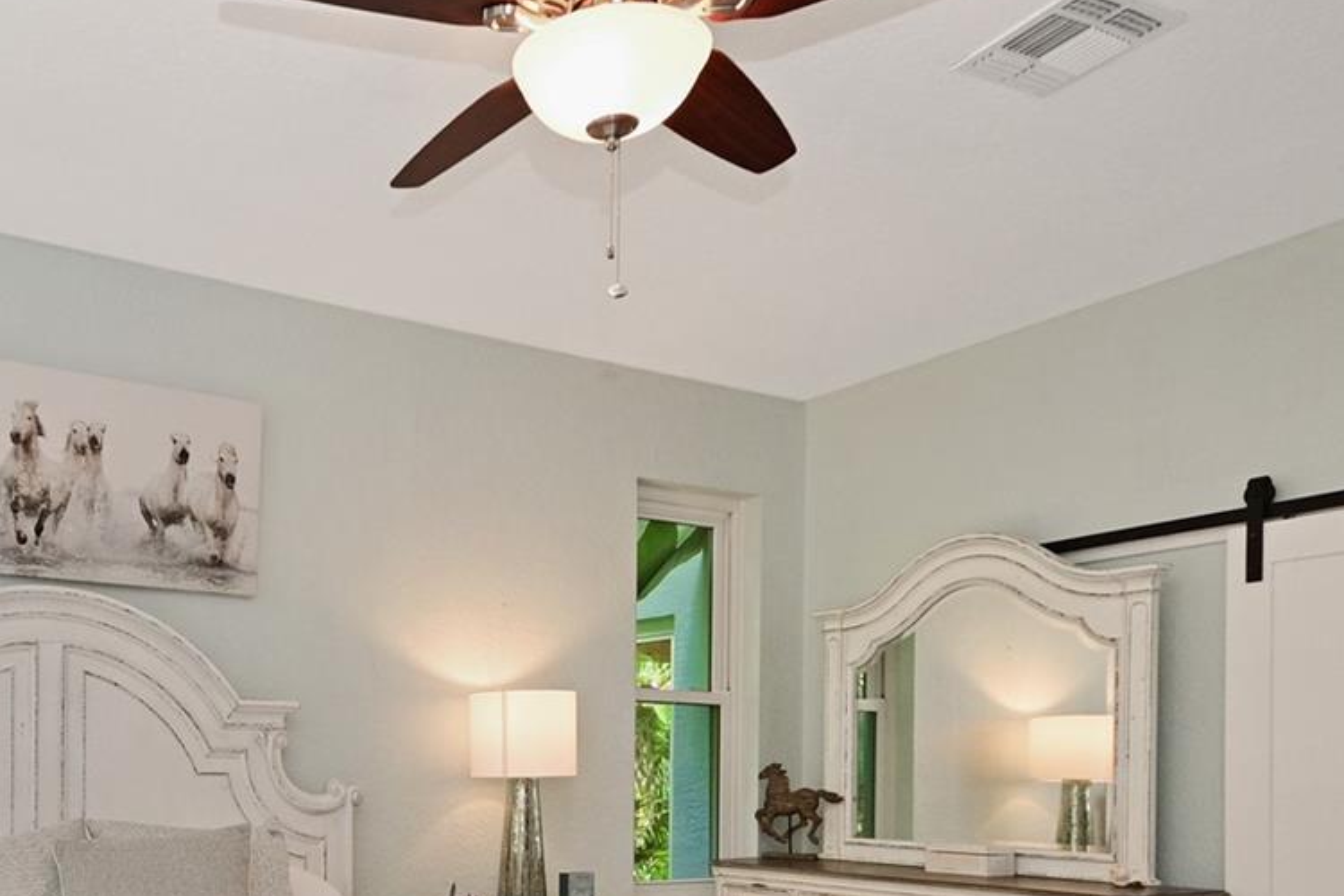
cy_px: 787
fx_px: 1195
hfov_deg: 55.8
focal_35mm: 32
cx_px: 330
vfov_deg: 38.6
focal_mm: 10
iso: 400
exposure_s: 1/60
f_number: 5.6
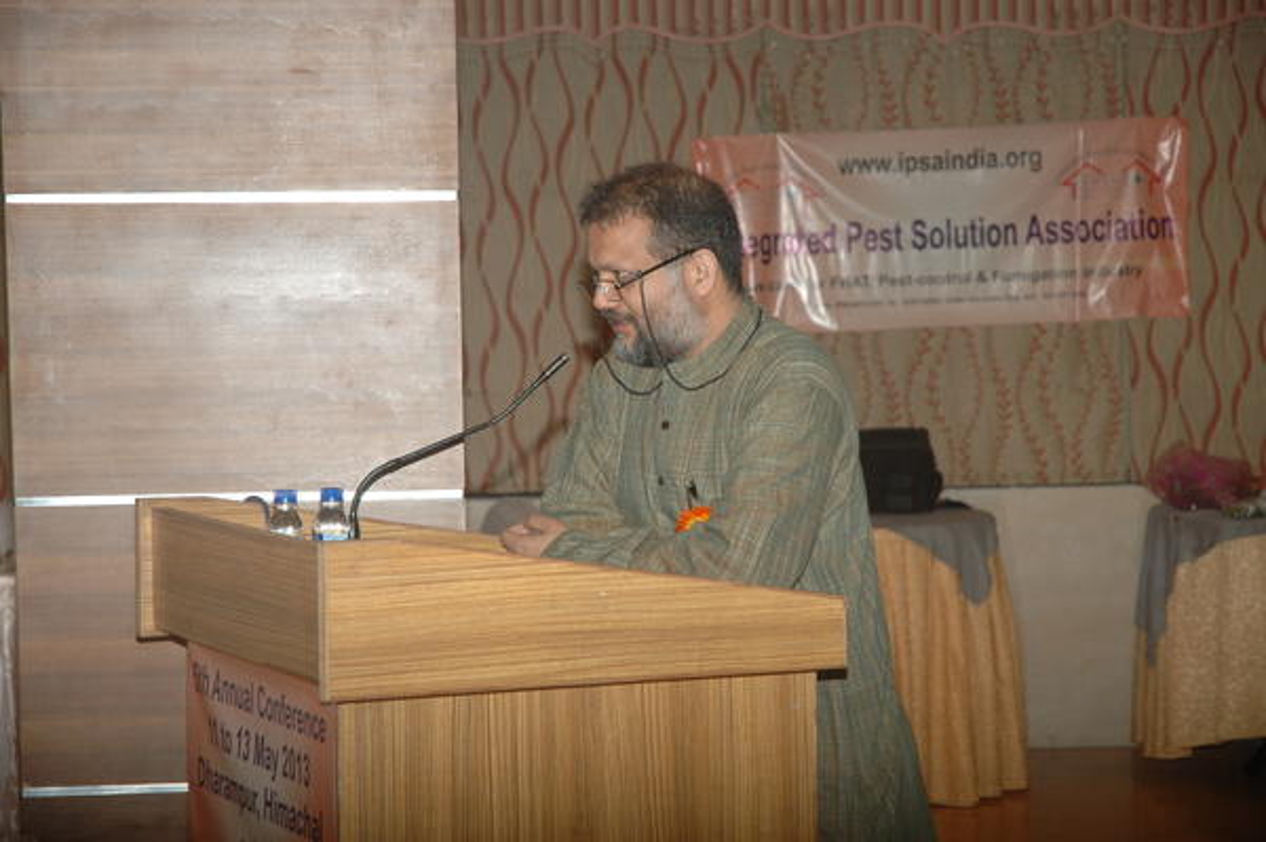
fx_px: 3689
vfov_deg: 13.0
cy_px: 421
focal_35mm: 105
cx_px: 633
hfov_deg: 19.5
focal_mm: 70
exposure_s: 1/60
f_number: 4.5
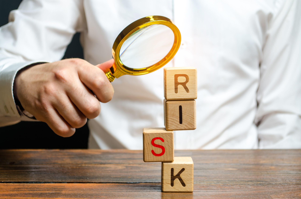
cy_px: 100
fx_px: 601
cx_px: 150
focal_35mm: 72
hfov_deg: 28.1
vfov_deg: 18.8
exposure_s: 1/100
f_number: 6.3
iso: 100
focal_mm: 48
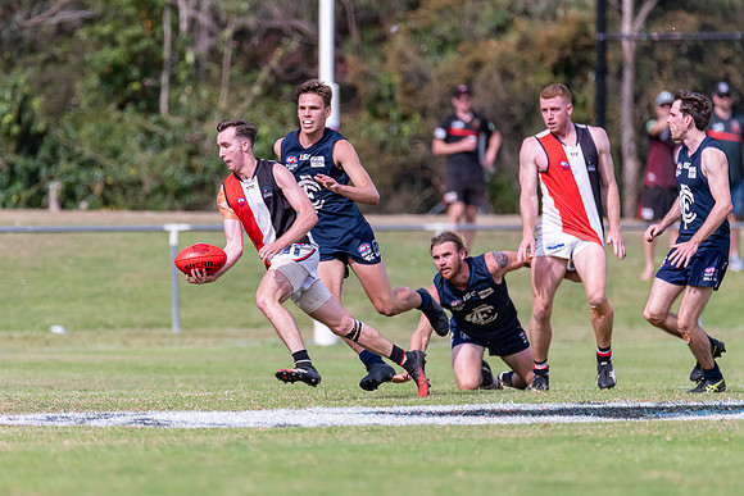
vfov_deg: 2.0
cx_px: 326
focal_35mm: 693
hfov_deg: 3.0
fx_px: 14316
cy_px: 247
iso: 800
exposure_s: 1/2000
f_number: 6.3
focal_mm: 550
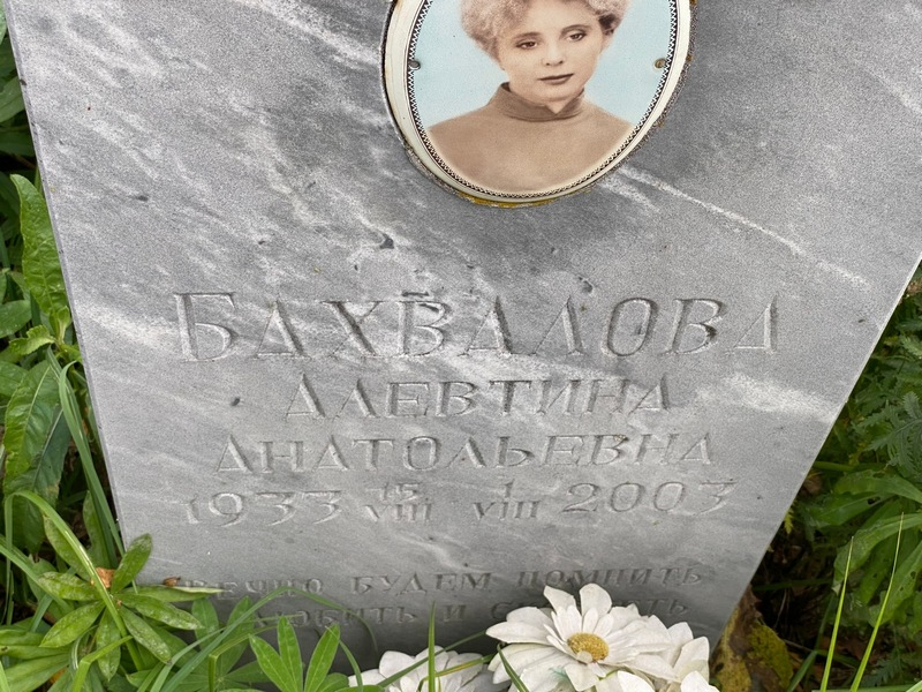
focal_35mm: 52
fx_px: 1385
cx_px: 461
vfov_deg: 28.0
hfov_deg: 36.8
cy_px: 346
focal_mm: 6
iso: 20
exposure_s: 1/174
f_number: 2
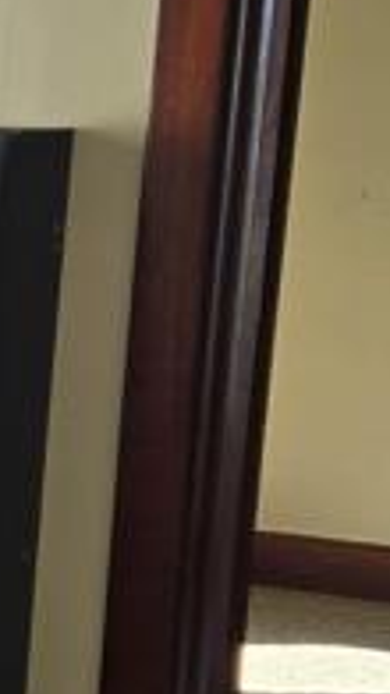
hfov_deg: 8.1
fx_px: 2413
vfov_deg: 16.2
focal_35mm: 131
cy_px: 623
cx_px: -716
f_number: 1.8
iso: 40
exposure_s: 1/180
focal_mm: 5.4
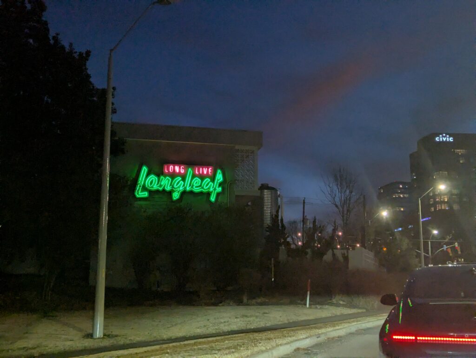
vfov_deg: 30.3
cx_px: 238
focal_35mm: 48
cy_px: 179
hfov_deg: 39.6
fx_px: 661
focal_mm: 6.81
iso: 285
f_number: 1.85
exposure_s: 1/119
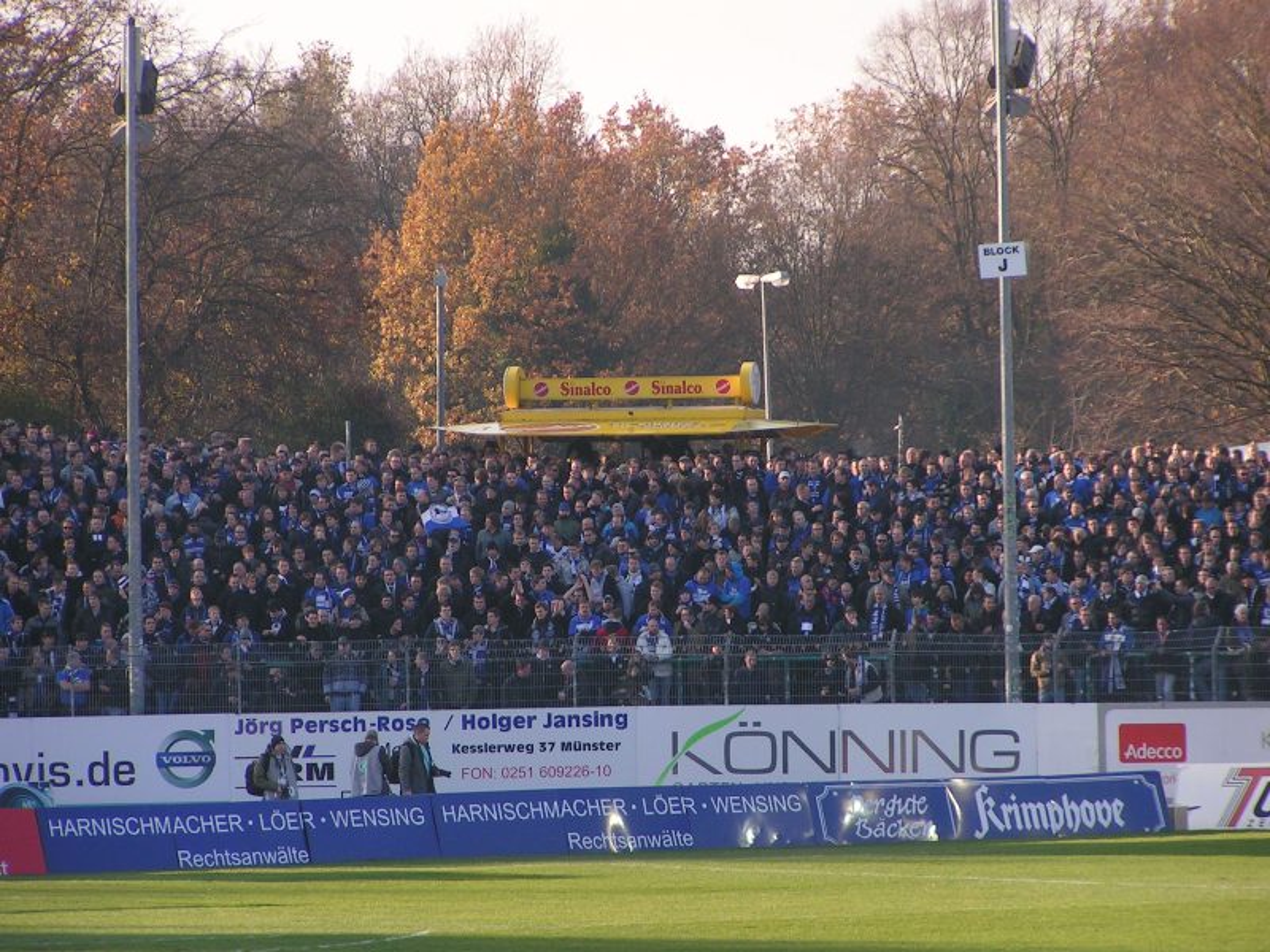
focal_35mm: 259
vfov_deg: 5.7
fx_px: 9502
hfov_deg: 7.6
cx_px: 635
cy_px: 476
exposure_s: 1/320
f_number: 3.5
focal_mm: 39.6
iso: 50
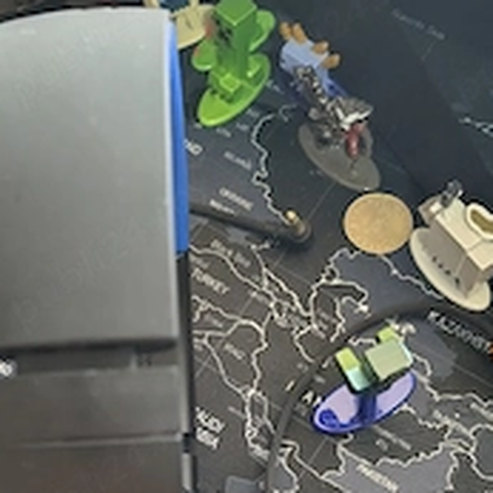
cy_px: 513
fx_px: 854
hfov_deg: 31.9
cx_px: 160
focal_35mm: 53
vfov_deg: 29.7
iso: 3496
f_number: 1.8
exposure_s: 1/12.5
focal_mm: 4.81
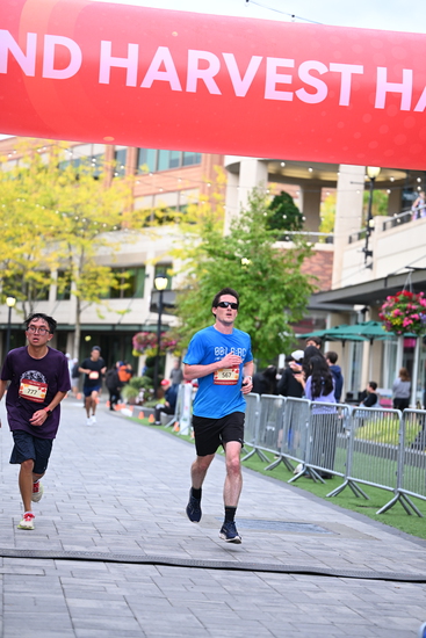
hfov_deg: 15.5
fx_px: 1561
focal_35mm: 88
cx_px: 213
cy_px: 319
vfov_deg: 23.1
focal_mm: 88
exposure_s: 1/1600
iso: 1000
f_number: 2.8
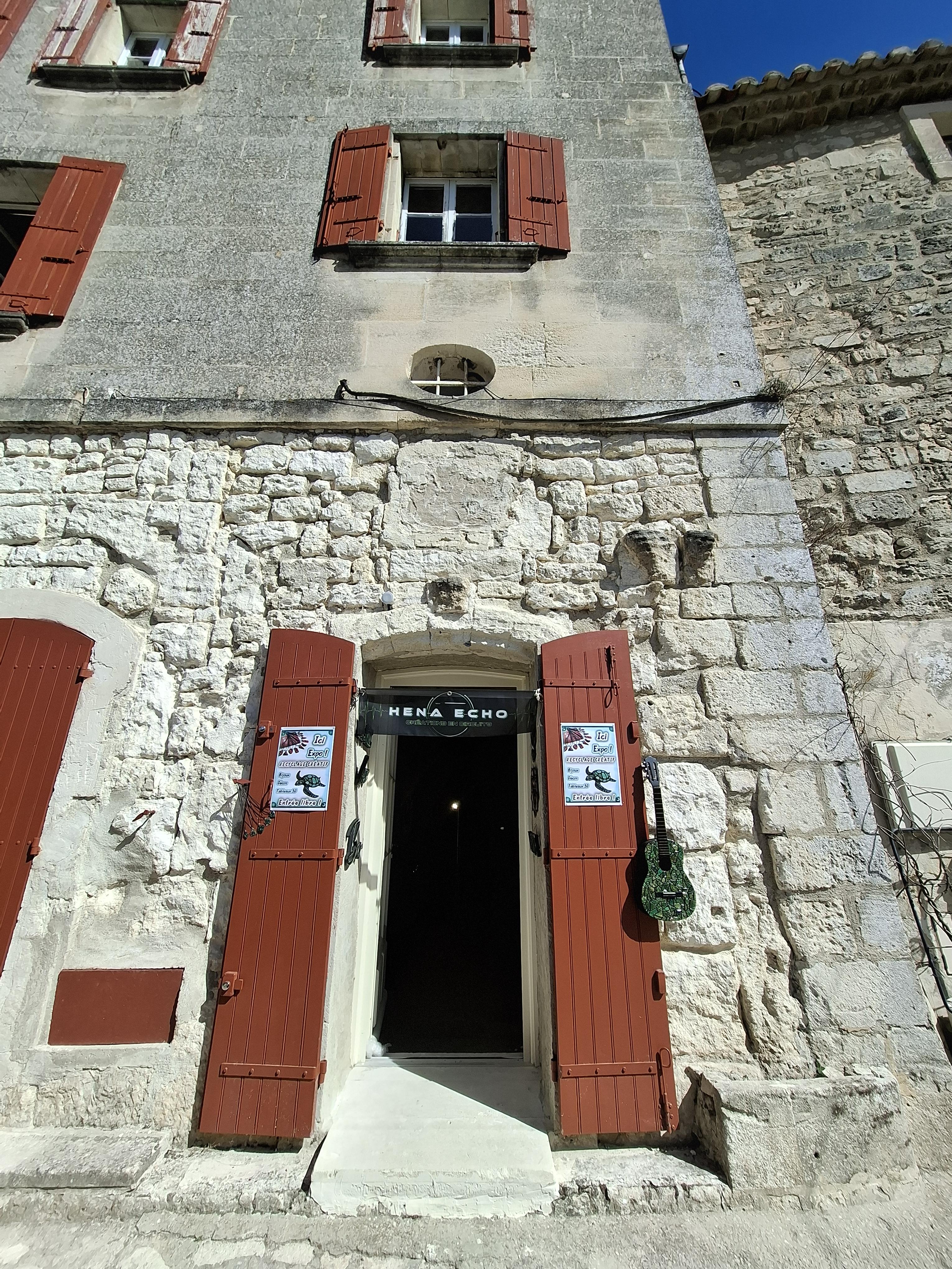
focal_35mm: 13
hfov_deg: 89.9
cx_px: 476
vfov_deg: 106.2
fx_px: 477
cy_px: 634
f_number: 2.2
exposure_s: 1/1289
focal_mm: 1.74
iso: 40
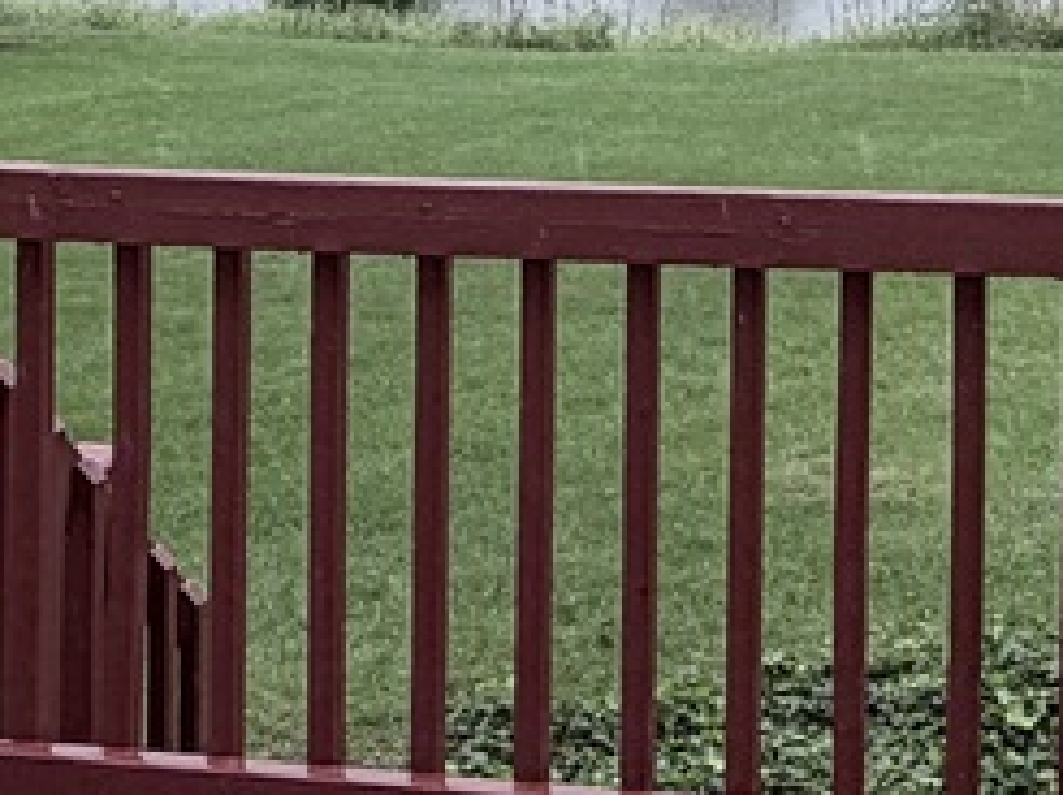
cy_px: -324
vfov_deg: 16.6
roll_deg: -0.1
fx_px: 2516
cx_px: 929
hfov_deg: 23.3
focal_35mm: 82
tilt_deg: -1.1
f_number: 2.2
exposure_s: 1/770
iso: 32
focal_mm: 2.22
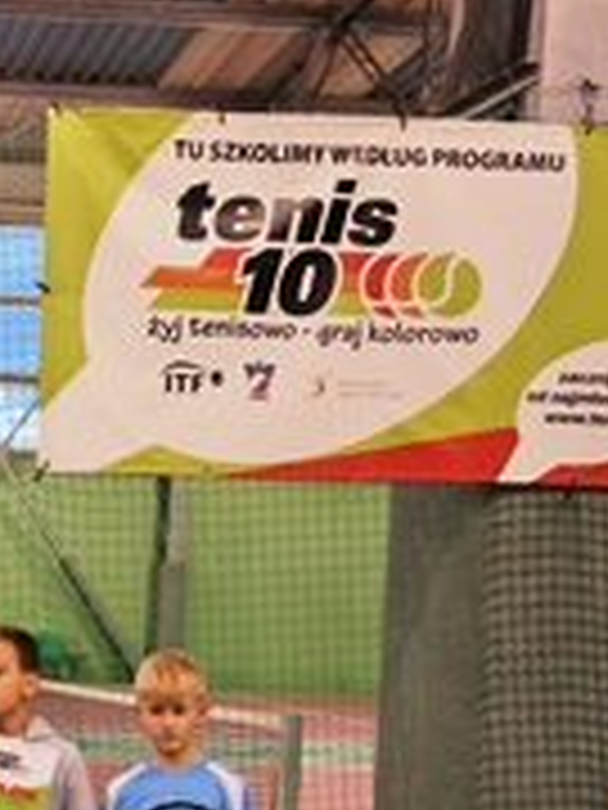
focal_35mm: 72
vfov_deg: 26.4
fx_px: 1686
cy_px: 668
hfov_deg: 18.8
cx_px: -203
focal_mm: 20
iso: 800
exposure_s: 1/40
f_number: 3.5
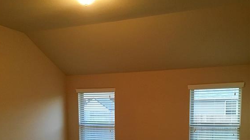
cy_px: 137
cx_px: 123
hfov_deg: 47.4
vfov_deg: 26.3
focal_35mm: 43
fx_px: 285
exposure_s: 1/30
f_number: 2.2
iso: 160
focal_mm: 4.15
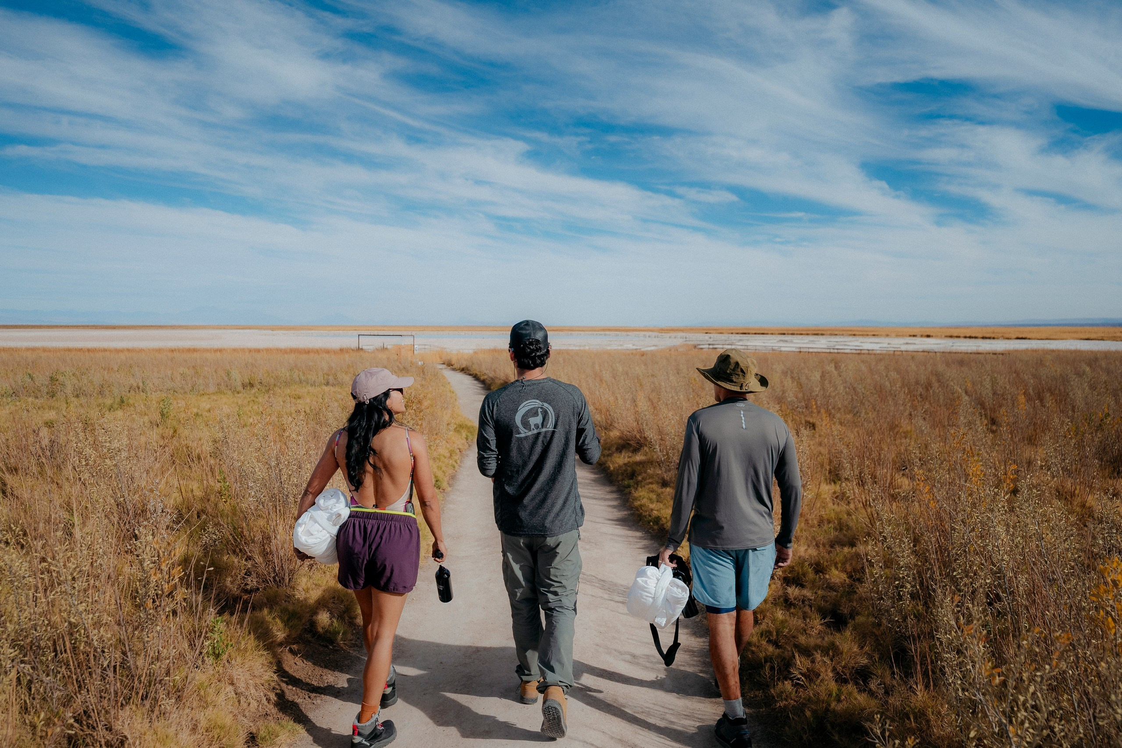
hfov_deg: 71.3
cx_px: 570
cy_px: 366
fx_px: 782
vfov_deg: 51.1
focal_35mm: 25
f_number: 2.8
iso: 100
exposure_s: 1/2500
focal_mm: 24
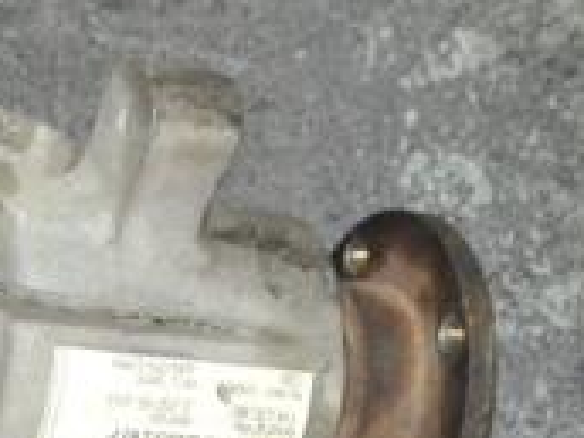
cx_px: -255
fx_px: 4083
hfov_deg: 8.0
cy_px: 407
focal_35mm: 242
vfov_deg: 6.1
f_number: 5.6
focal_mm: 48
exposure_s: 1/60
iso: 2500
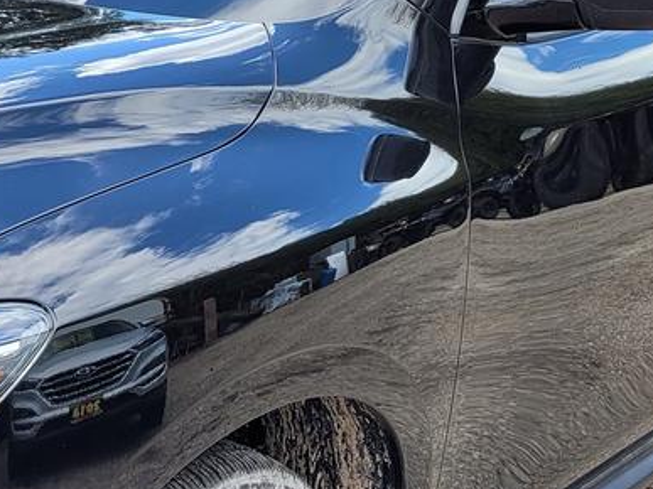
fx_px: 1622
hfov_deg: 21.5
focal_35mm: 86
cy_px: 341
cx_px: -78
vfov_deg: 17.1
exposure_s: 1/522
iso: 40
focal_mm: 5.4
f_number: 1.8
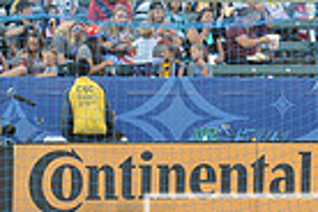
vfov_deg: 2.7
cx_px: 306
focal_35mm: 505
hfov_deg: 4.1
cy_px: -122
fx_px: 4460
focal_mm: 120
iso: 400
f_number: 5.6
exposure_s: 1/125
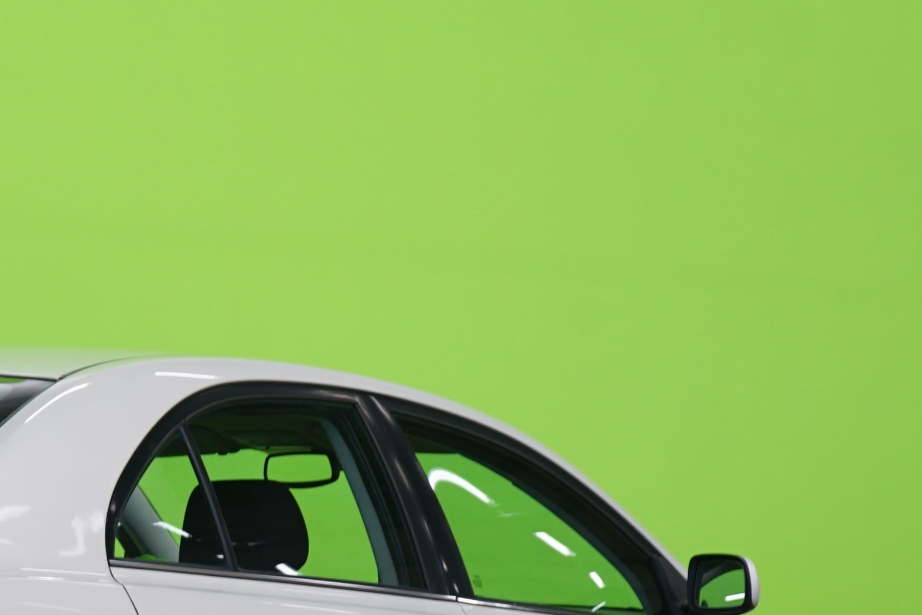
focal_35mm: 120
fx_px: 3074
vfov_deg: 11.3
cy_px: 599
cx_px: -8
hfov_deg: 16.7
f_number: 4.5
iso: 400
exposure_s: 1/10
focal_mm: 48
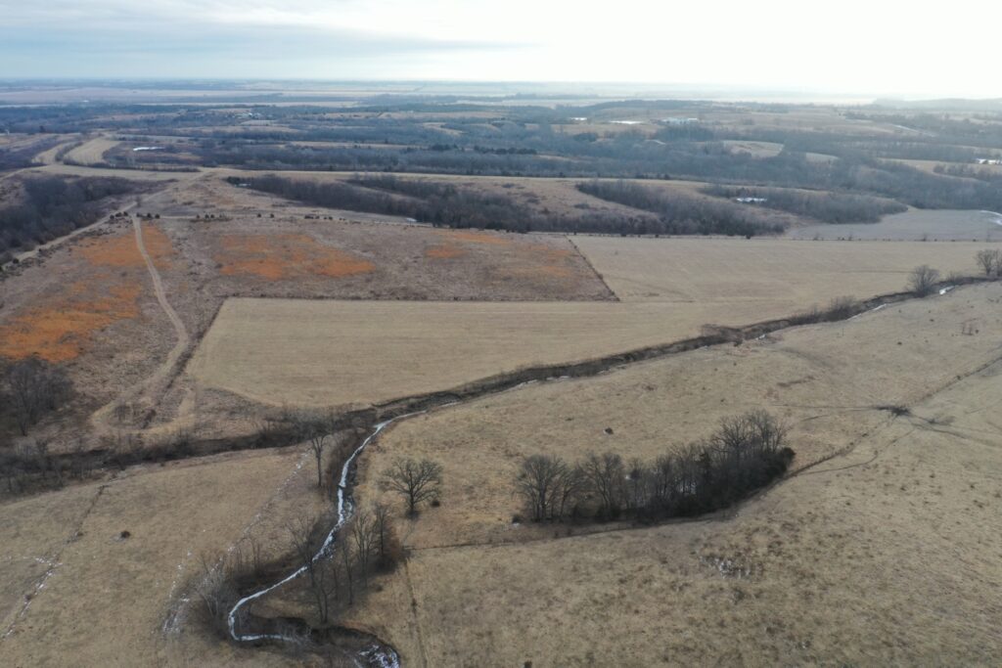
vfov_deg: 46.4
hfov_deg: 65.5
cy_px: 334
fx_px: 779
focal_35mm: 28
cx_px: 501
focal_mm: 10.26
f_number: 4.5
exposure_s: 1/120
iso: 100
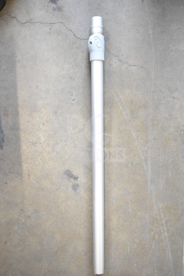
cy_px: 138
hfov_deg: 40.0
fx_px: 253
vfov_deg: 57.2
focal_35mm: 33
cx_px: 92
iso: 1600
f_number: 4.5
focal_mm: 22
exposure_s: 1/80
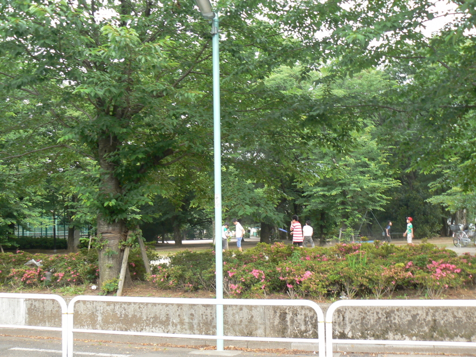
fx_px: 495
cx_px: 238
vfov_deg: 39.7
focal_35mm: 36
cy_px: 178
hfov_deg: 51.4
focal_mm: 6
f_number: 4
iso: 80
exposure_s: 1/50
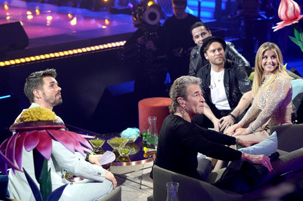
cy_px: 100
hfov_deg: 27.0
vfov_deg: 18.2
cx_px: 152
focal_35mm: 75
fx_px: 631
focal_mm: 50
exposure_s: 1/200
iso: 1000
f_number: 2.5
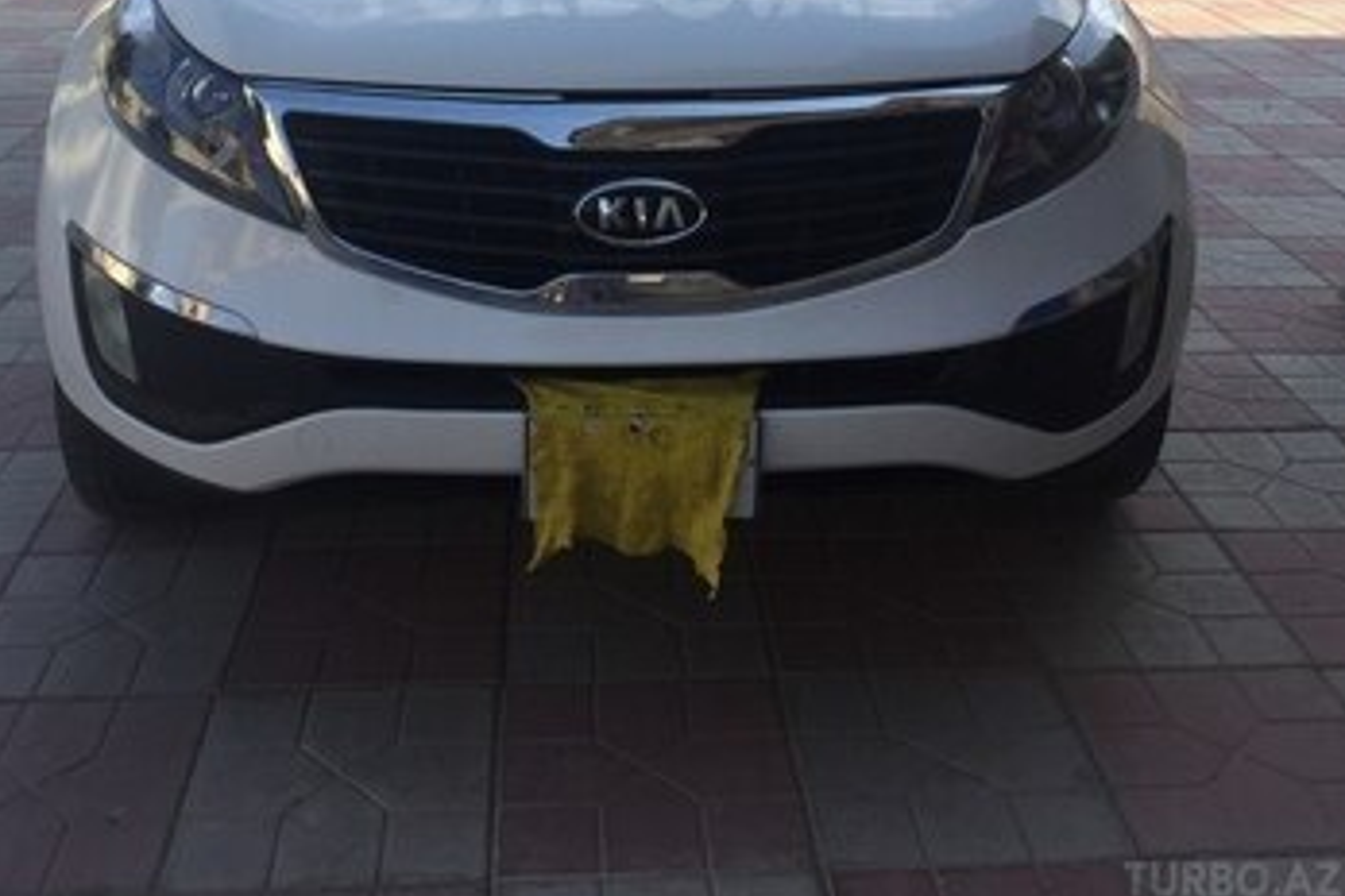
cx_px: 638
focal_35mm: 43
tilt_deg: -10.6
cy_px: -27
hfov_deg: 45.4
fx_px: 1606
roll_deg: -0.2
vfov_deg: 28.9
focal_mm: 4.15
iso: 32
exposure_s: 1/1236
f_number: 2.2
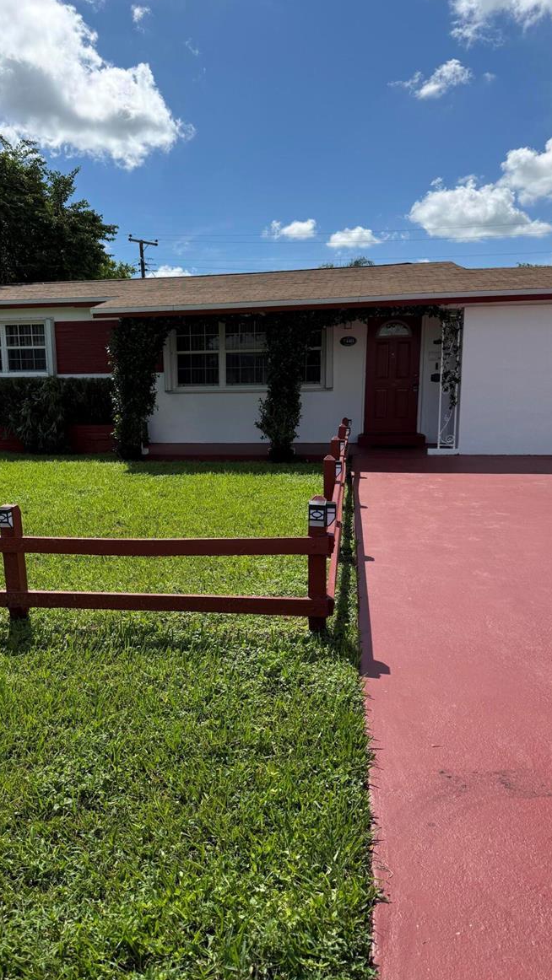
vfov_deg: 69.9
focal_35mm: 27
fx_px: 702
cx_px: 201
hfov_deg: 42.5
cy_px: 493
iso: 125
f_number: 1.78
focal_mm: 6.76
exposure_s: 1/8130
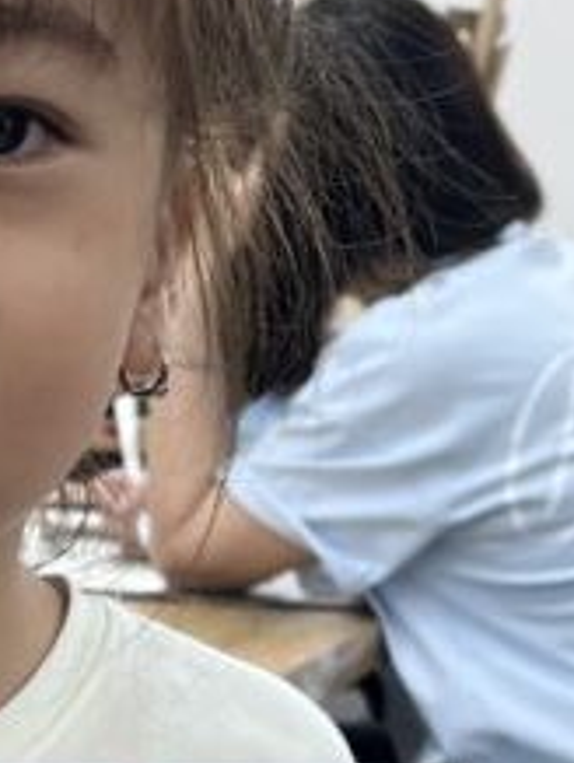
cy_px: 798
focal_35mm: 119
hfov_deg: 12.2
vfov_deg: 16.1
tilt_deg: -13.6
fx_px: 2626
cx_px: -119
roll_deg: -0.7
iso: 50
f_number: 1.6
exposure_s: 1/100
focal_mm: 5.1
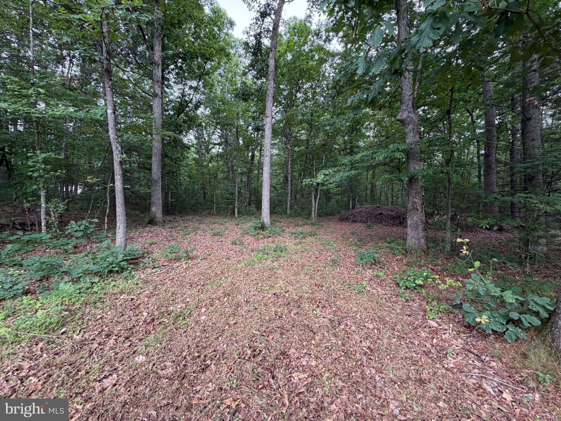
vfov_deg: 85.7
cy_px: 210
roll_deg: +0.7
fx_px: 227
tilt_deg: -0.3
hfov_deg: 102.1
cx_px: 280
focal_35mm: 14
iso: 160
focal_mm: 2.22
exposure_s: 1/121
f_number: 2.2
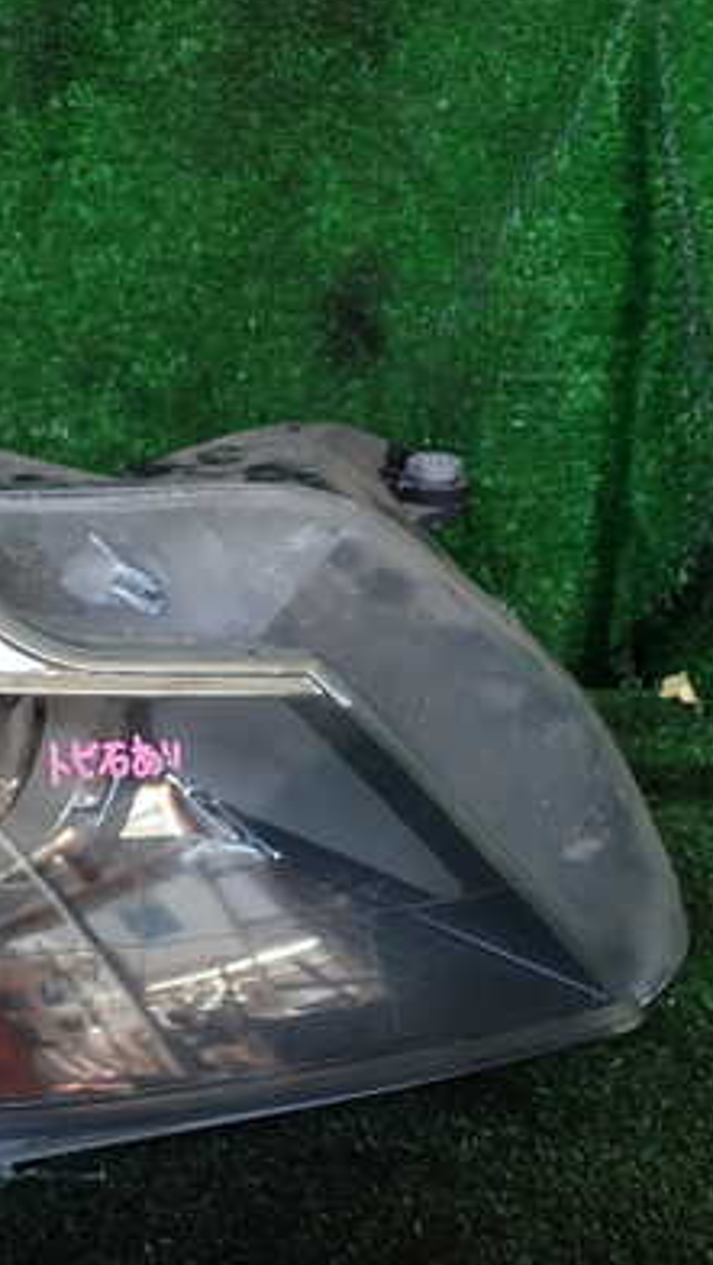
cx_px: -177
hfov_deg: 21.9
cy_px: 649
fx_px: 1678
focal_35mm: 50
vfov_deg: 41.3
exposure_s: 1/100
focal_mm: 5.4
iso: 100
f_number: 2.3
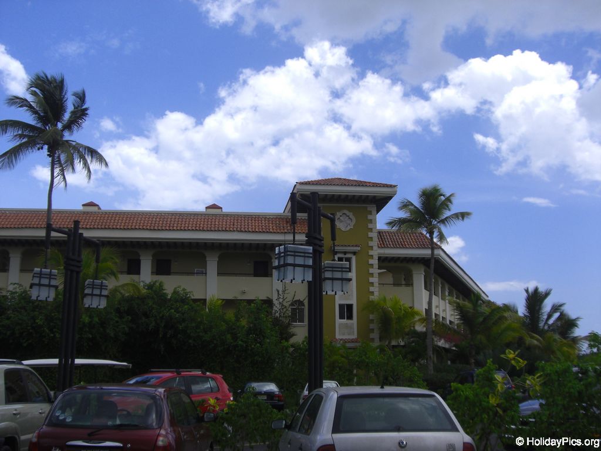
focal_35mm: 38
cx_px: 300
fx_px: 660
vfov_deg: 37.7
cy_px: 226
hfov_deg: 49.0
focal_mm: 6.2
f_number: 8
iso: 64
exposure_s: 1/200
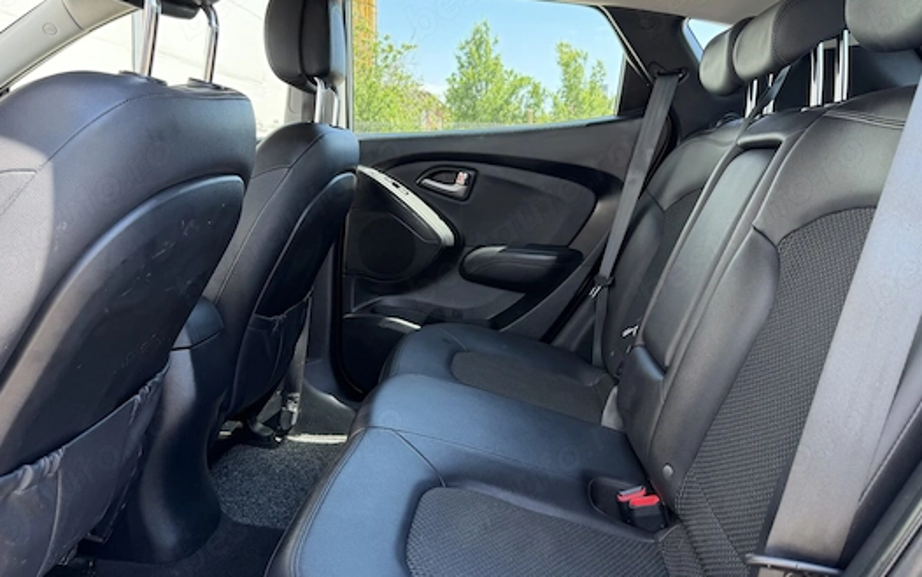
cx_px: 424
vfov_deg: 43.0
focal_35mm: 29
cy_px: 244
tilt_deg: -8.5
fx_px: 729
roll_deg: -1.0
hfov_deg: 64.5
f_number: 1.78
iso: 80
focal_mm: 6.76
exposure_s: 1/252
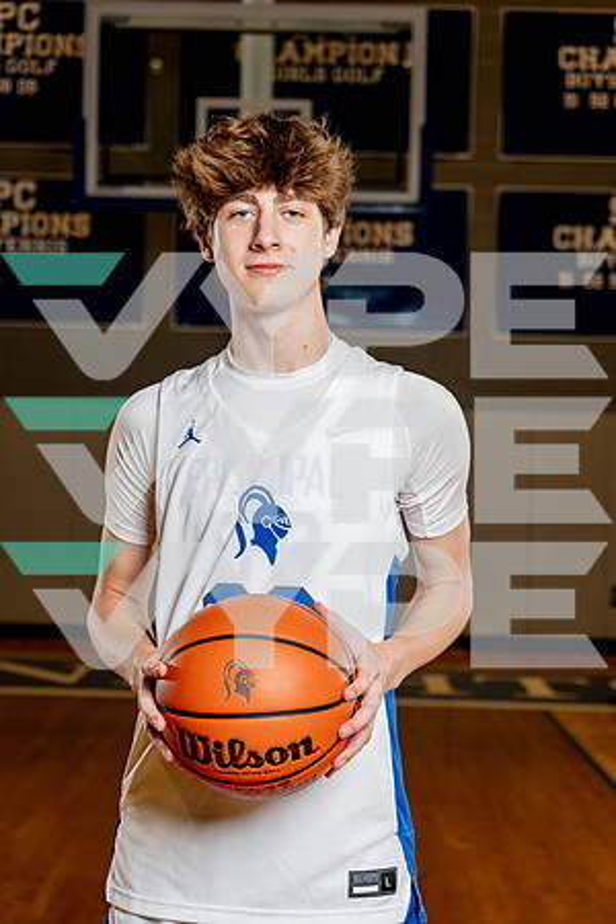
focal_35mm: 60
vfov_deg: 33.4
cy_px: 462
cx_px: 308
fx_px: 1540
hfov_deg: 22.6
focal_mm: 60
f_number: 4
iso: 250
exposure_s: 1/250
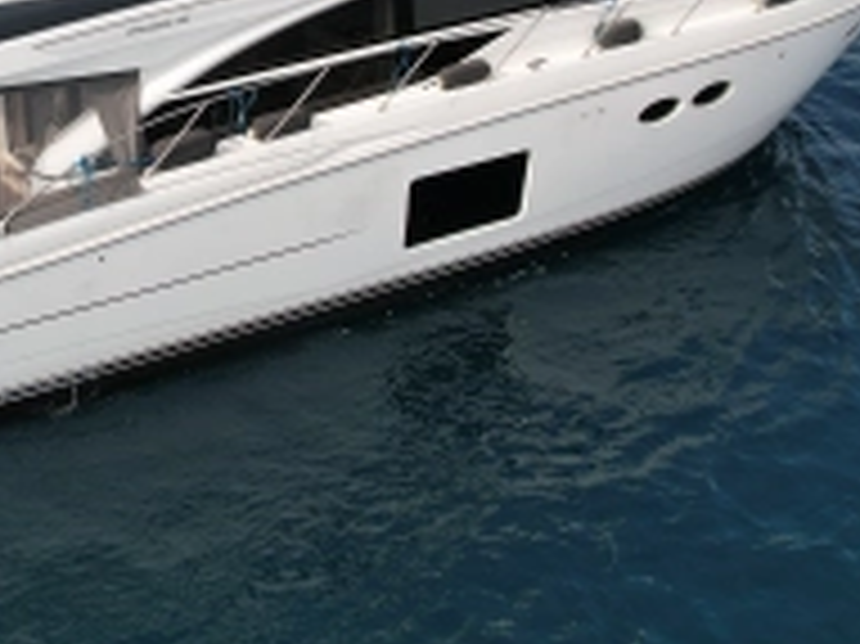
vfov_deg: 23.1
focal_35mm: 61
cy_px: 20
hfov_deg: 30.3
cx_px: 81
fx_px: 1515
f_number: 2.8
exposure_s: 1/125
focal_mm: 8.38
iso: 110
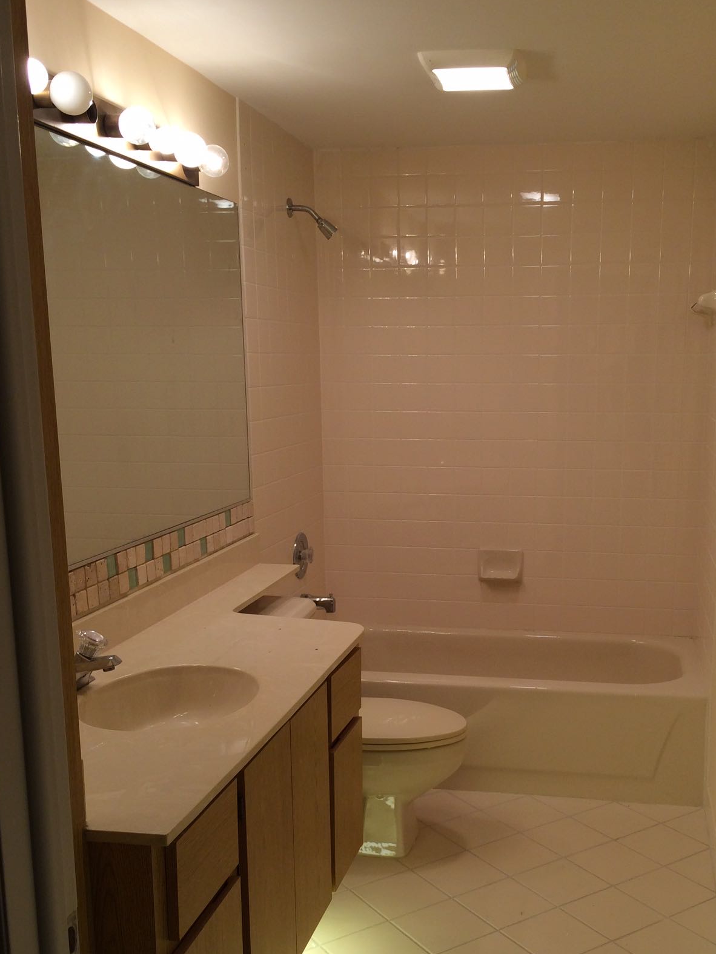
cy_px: 577
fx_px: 1075
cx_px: 441
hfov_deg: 36.7
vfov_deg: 47.5
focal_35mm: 39
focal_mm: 4.12
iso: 50
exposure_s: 1/60
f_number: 2.2
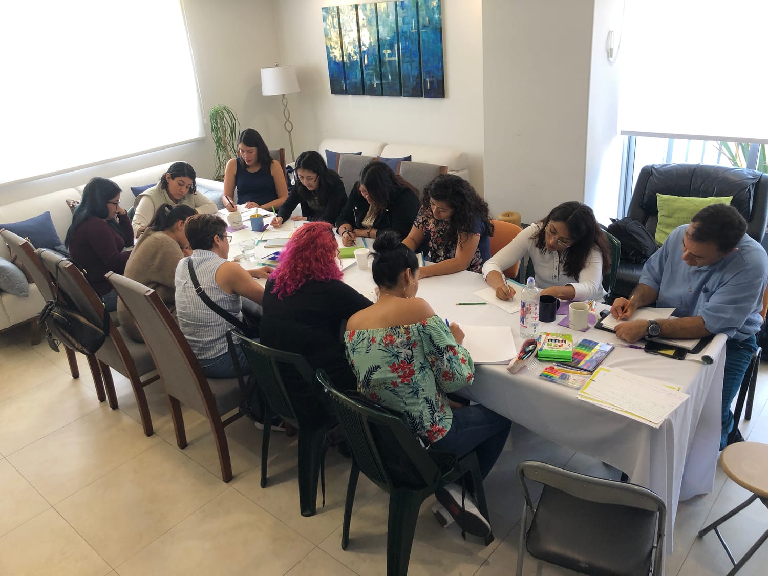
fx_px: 621
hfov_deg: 63.4
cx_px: 384
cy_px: 288
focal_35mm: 28
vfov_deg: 49.7
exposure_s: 1/30
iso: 32
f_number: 1.8
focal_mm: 3.99
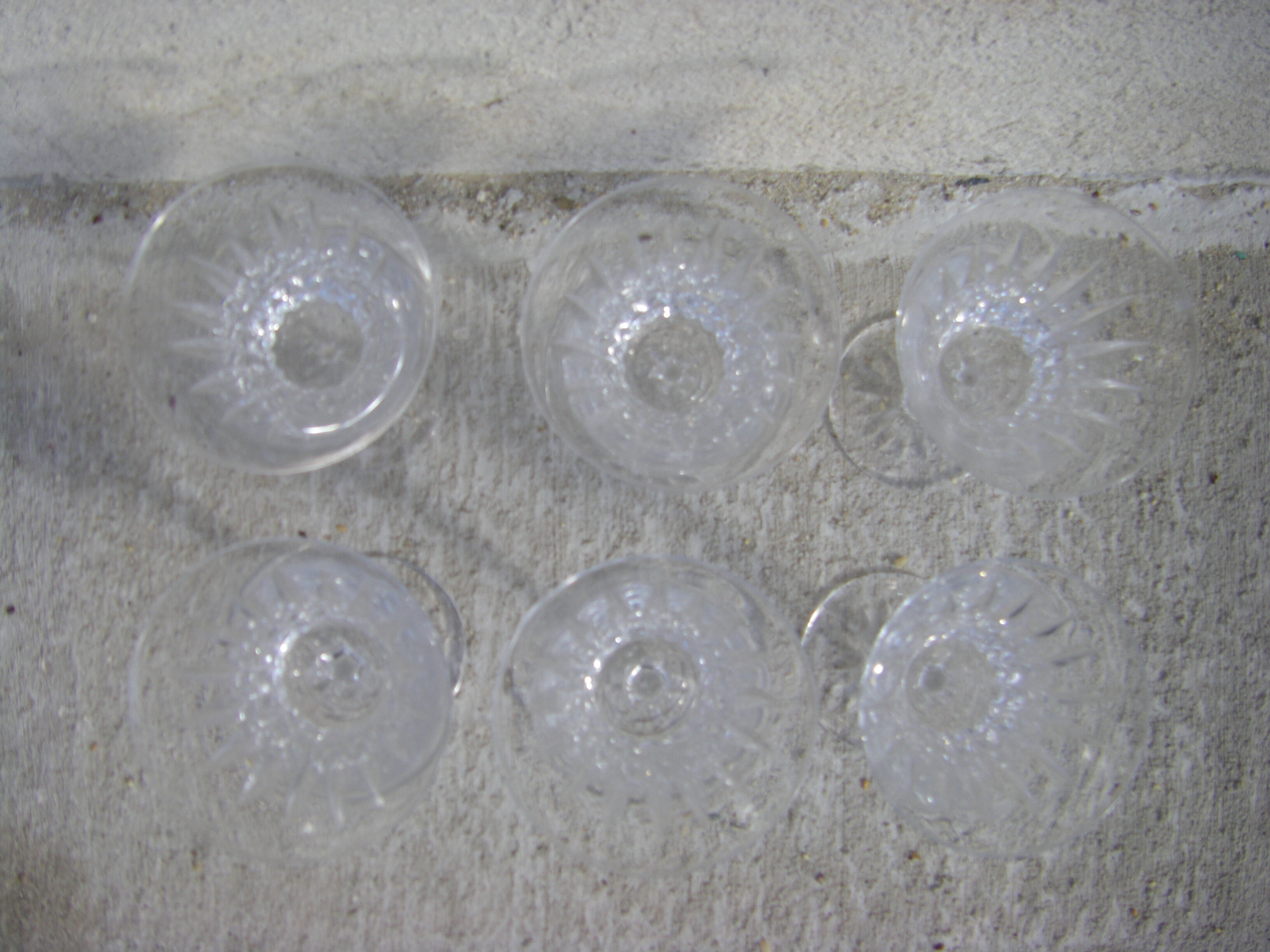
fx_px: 1394
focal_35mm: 38
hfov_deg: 49.0
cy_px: 476
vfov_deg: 37.7
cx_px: 635
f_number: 3.5
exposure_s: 1/320
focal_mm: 6.3
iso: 64
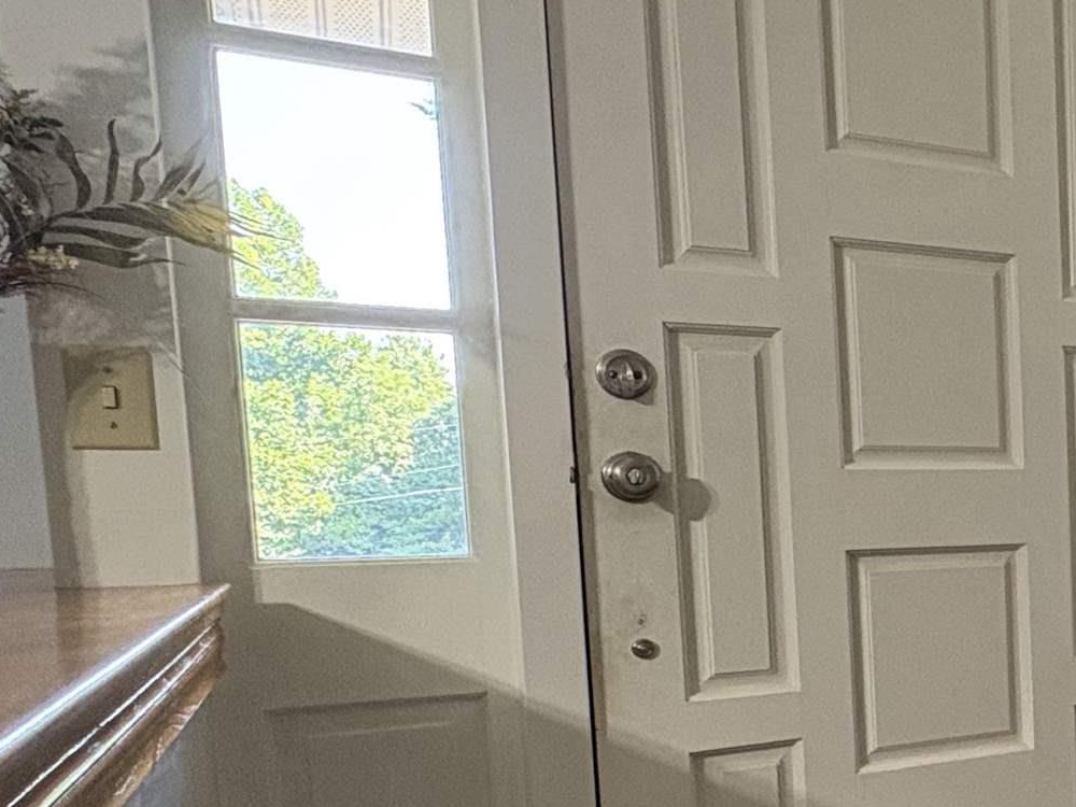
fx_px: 1337
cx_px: 1421
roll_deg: +0.2
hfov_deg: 32.3
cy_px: 594
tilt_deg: -4.3
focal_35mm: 43
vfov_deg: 33.0
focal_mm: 2.22
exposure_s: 1/60
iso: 250
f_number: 2.2
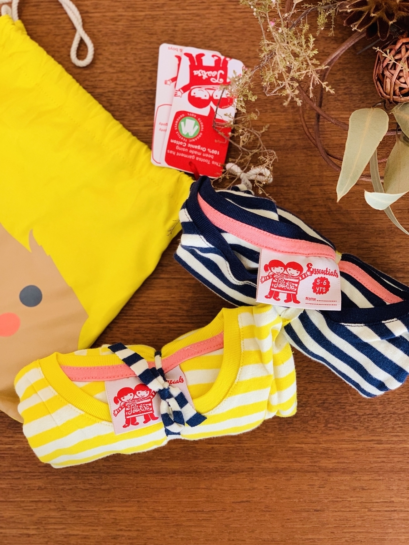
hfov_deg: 28.0
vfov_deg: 36.8
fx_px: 819
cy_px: 272
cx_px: 204
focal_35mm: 52
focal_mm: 6
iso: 160
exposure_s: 1/60
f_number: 2.4
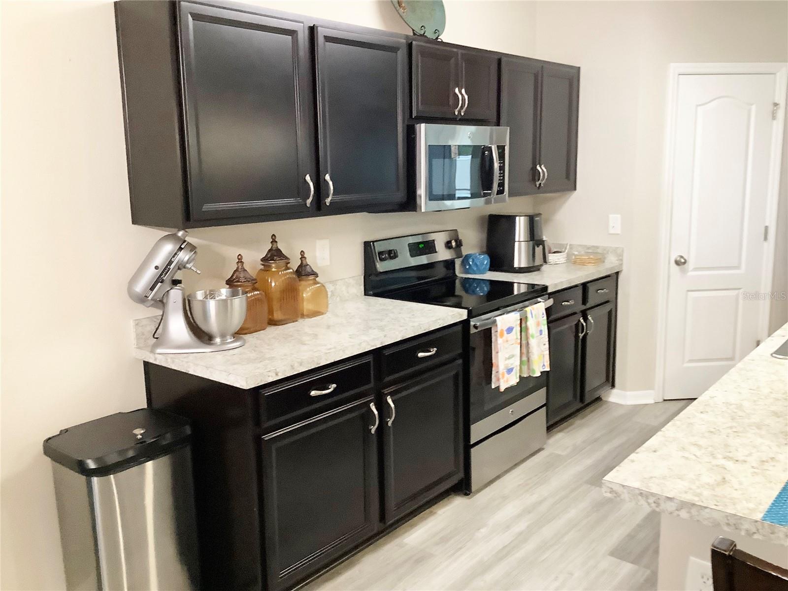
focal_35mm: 31
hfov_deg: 58.4
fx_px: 706
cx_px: 394
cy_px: 296
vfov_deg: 45.4
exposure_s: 1/30
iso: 320
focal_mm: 3.3
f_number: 2.4
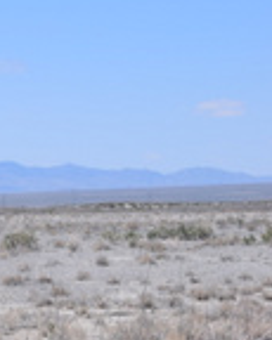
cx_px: -478
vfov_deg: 9.1
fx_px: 2146
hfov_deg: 6.7
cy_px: 152
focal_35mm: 213
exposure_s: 1/400
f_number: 10
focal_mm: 34
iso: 200
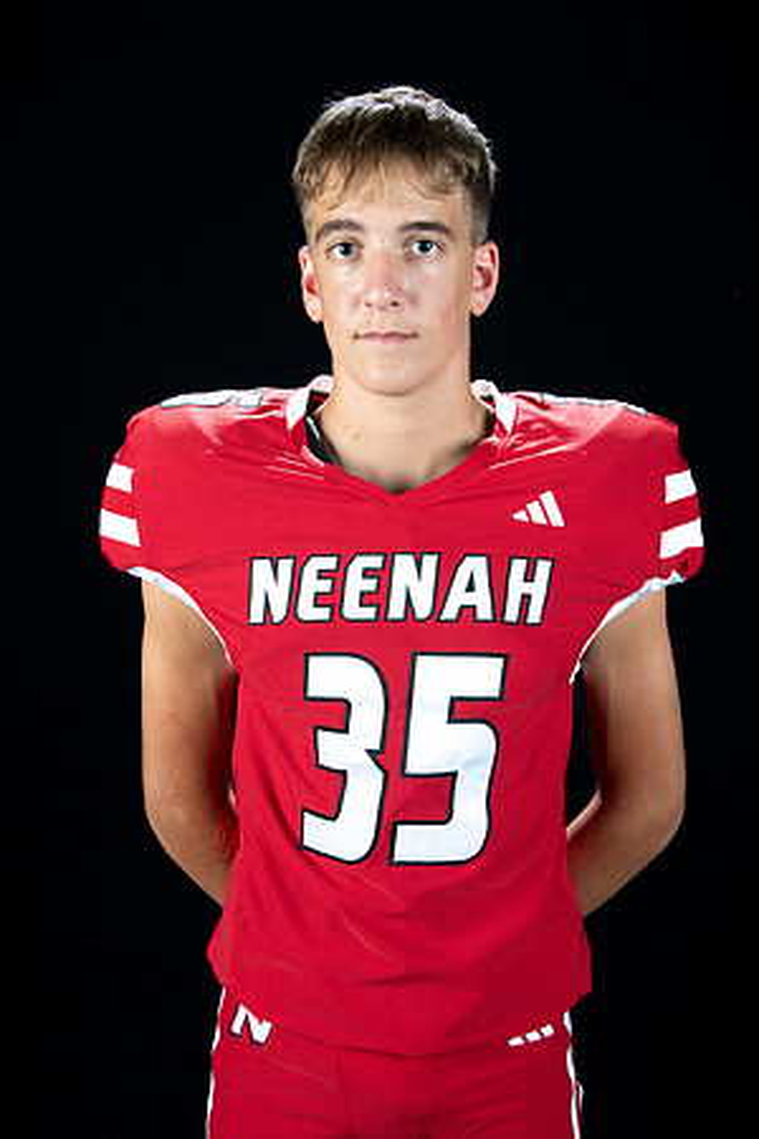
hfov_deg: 23.4
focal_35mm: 58
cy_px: 570
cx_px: 380
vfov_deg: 34.5
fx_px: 1834
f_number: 9
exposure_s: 1/160
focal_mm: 58
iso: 320
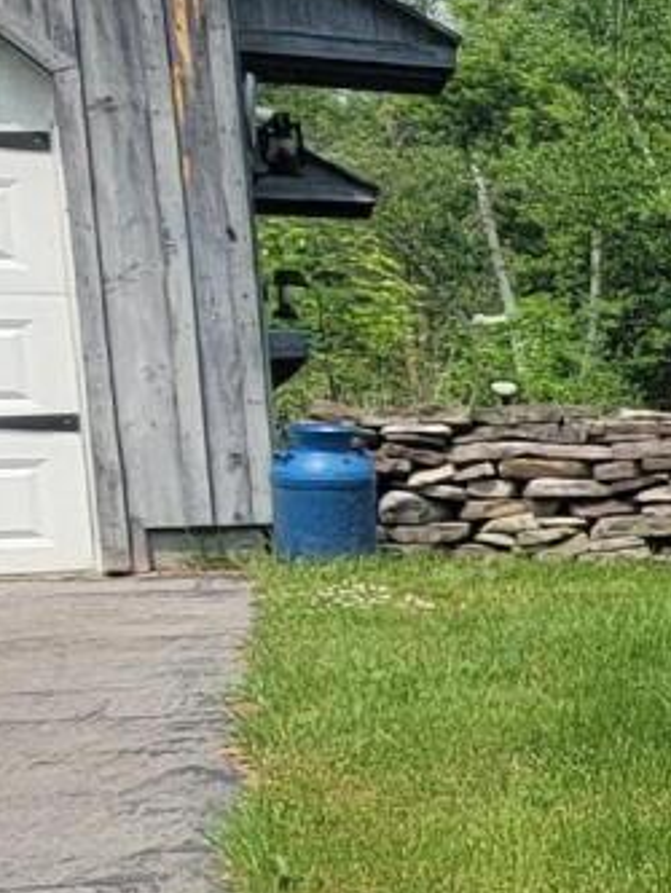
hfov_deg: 11.6
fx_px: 2015
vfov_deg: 24.9
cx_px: 1959
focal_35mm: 78
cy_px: 598
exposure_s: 1/1695
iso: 50
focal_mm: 2.2
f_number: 2.2
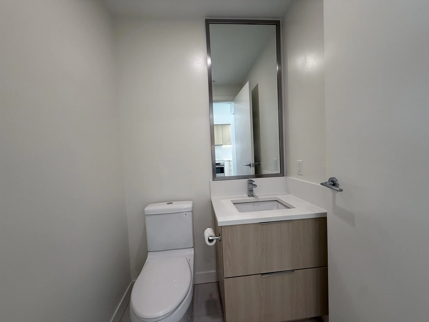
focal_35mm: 14
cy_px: 161
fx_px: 174
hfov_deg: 102.1
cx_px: 214
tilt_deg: -2.3
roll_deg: +3.0
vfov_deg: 85.7
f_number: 2.2
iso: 200
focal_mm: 2.22
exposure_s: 1/120
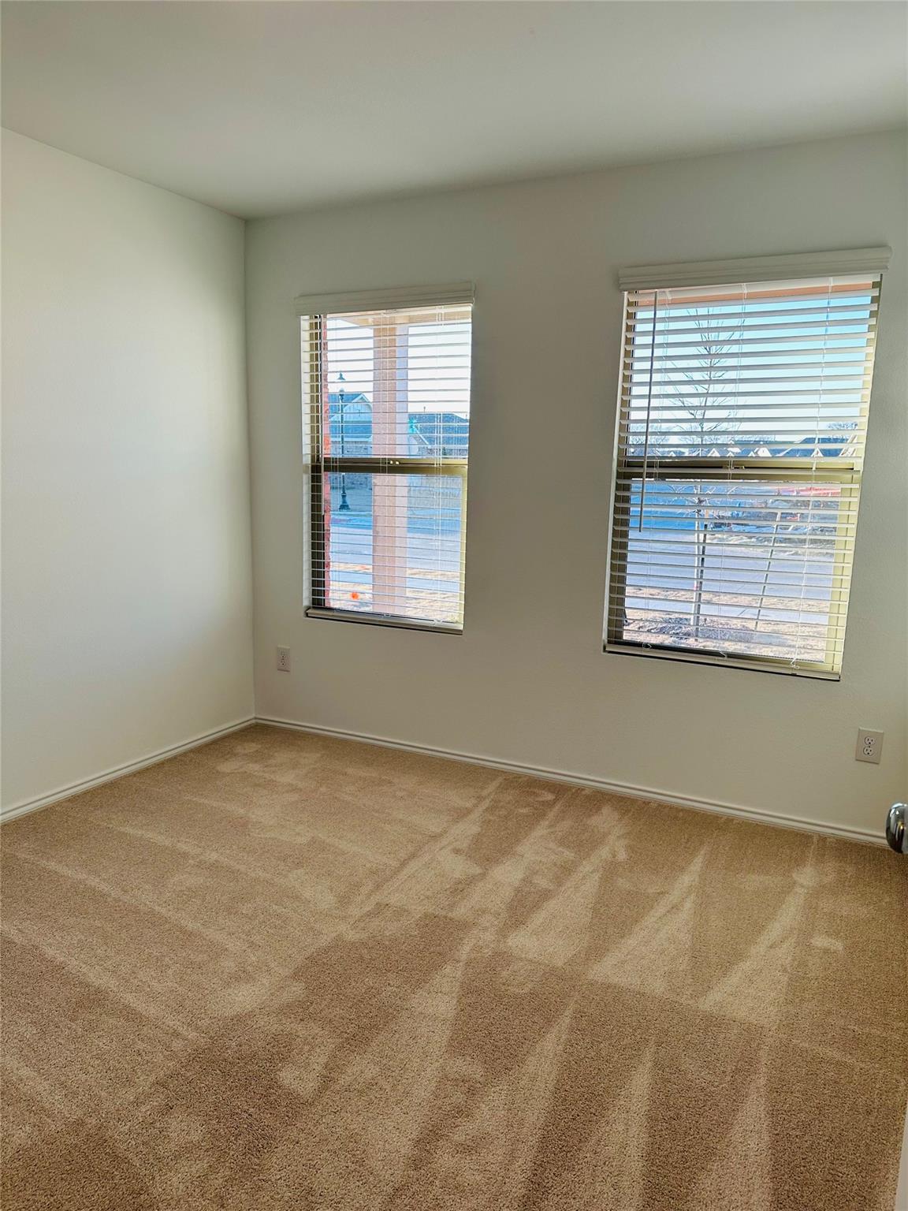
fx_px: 839
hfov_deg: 56.8
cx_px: 454
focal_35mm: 24
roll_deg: -0.9
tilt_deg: -9.2
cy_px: 606
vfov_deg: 71.6
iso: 80
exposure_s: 1/190
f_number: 1.78
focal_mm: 6.86
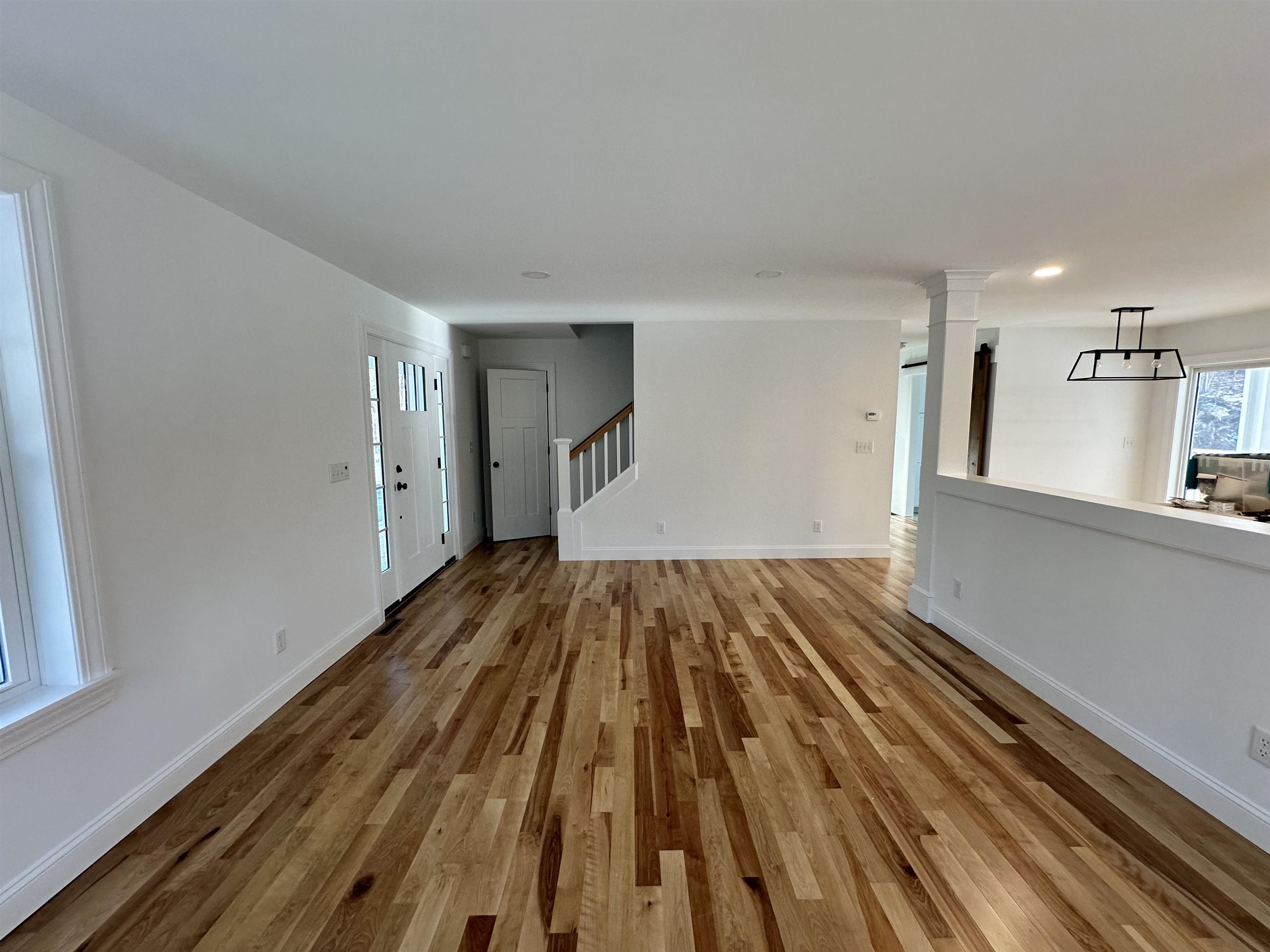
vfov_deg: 85.7
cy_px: 476
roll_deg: +0.0
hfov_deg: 102.1
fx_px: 514
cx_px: 635
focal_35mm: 14
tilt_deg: -6.2
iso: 160
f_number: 2.2
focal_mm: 2.22
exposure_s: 1/120
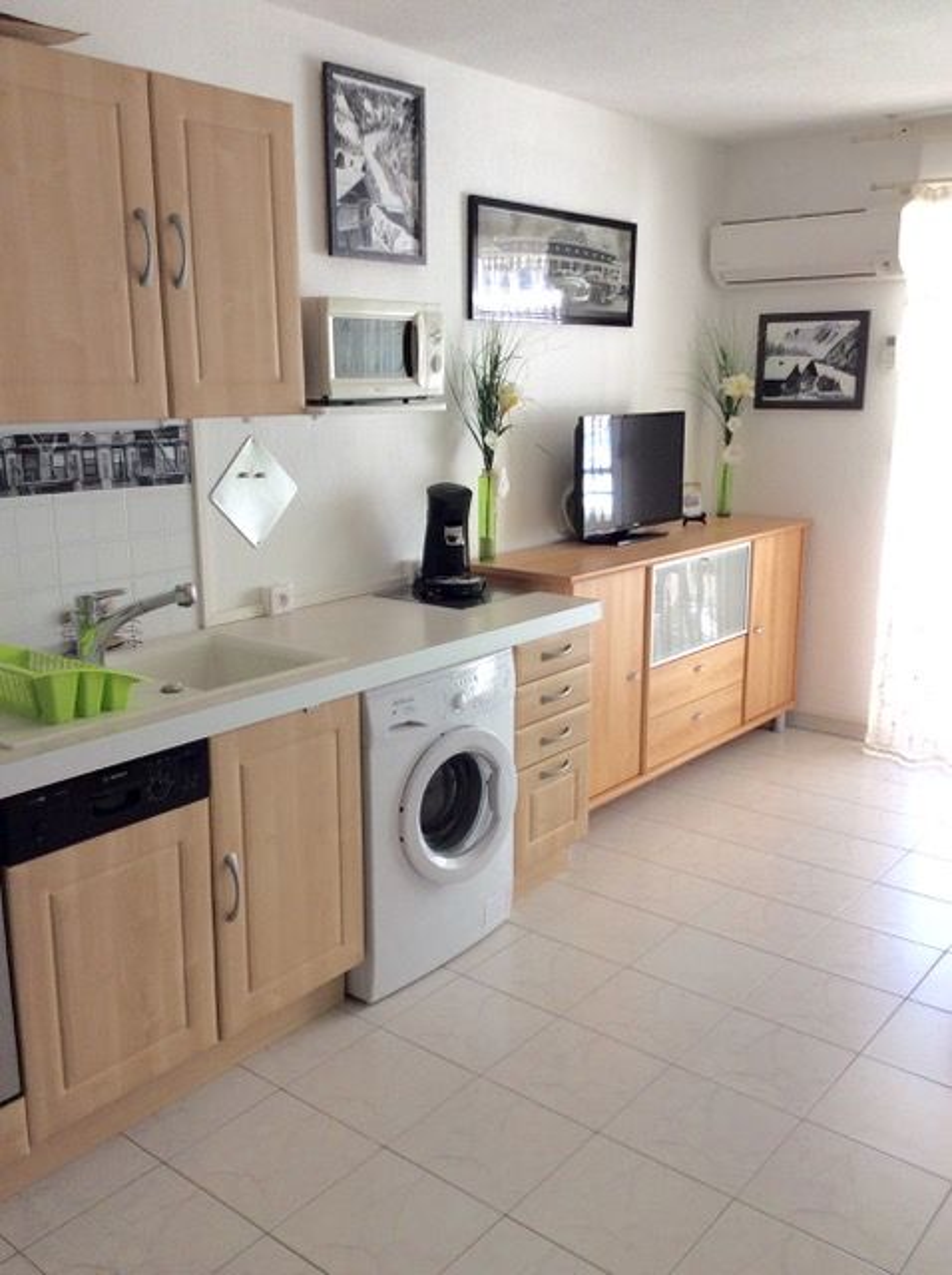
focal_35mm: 32
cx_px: 476
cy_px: 638
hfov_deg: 44.1
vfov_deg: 56.9
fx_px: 1177
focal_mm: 3.3
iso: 50
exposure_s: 1/50
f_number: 2.4
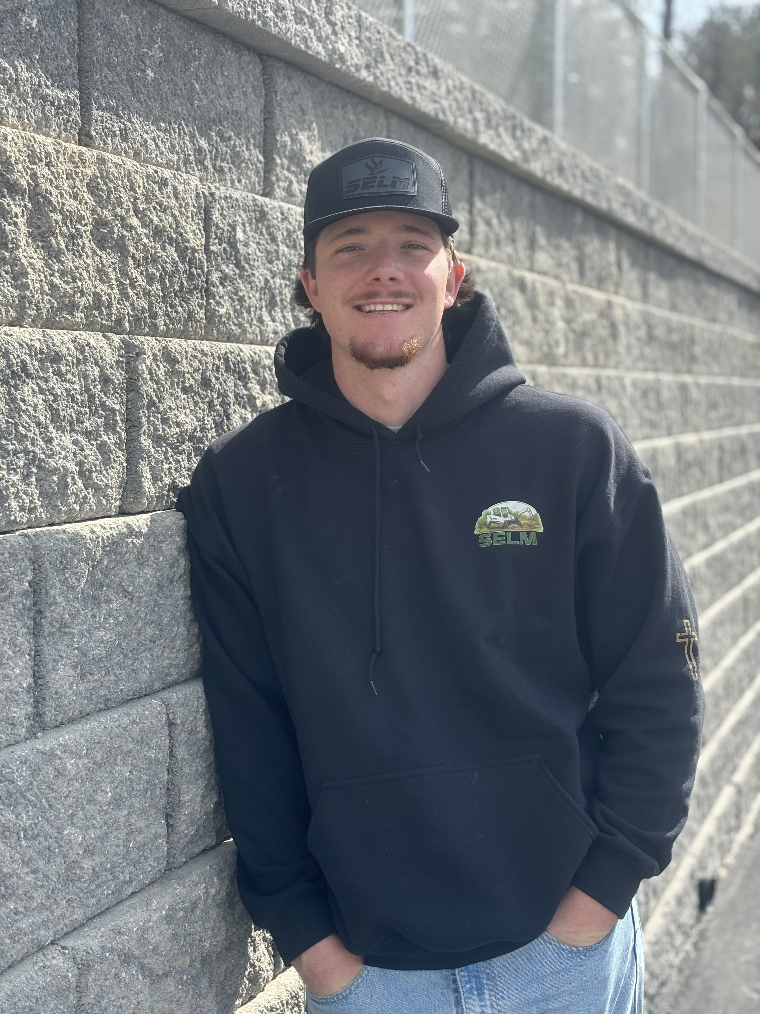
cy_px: 507
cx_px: 380
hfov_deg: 28.0
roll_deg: -1.1
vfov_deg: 36.8
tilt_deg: -5.1
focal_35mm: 52
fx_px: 1522
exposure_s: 1/918
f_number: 1.6
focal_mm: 5.96
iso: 32
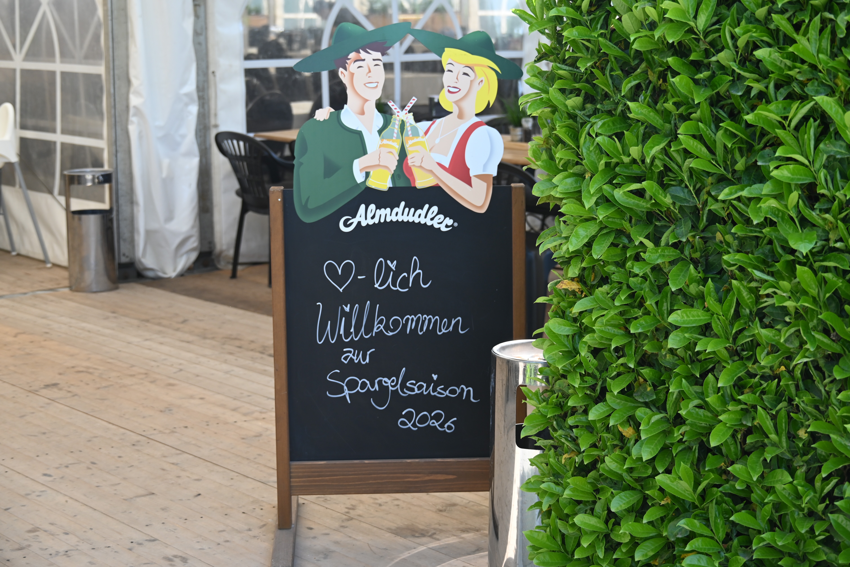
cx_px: 425
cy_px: 284
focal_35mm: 70
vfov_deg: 19.5
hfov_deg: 28.8
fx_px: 1653
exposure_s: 1/250
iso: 360
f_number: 6
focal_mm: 70
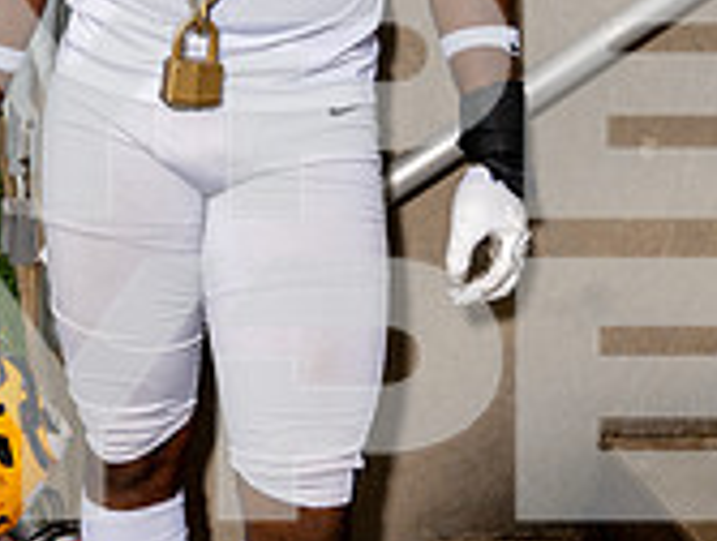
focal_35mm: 62
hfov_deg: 30.6
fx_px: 1287
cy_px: 90
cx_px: 176
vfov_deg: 23.3
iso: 100
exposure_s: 1/250
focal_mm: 24
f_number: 9
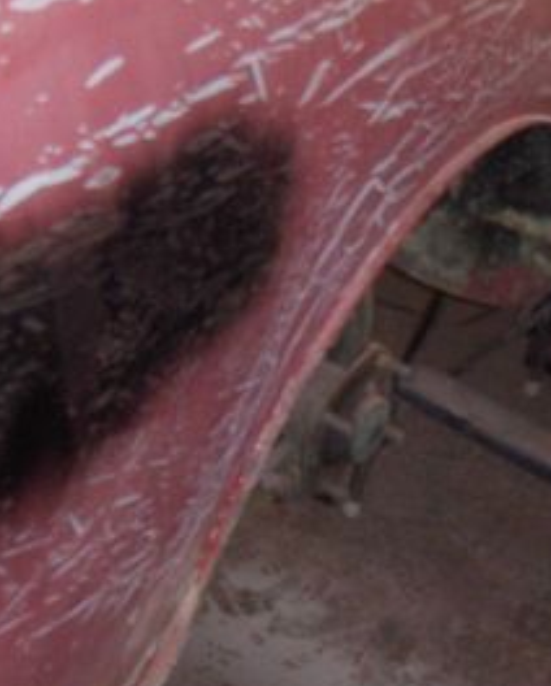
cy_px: 270
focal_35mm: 97
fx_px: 1973
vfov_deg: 19.7
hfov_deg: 15.9
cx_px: 177
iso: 100
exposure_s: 1/60
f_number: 3.5
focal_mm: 6.5
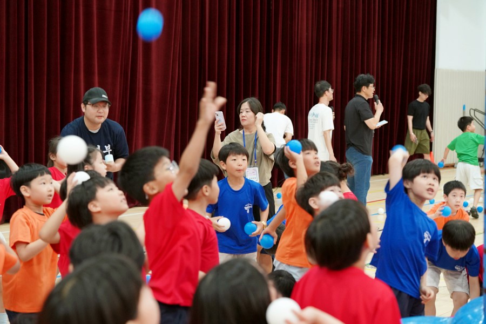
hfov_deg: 28.8
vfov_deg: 19.5
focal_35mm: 70
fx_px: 945
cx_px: 243
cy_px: 162
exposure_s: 1/160
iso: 4000
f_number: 4
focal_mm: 70
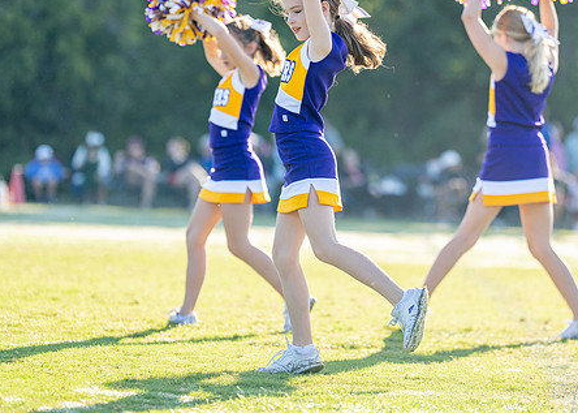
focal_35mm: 217
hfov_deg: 9.3
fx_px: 3562
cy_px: 160
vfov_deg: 6.6
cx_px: 320
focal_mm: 150
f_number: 2.8
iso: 400
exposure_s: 1/2000
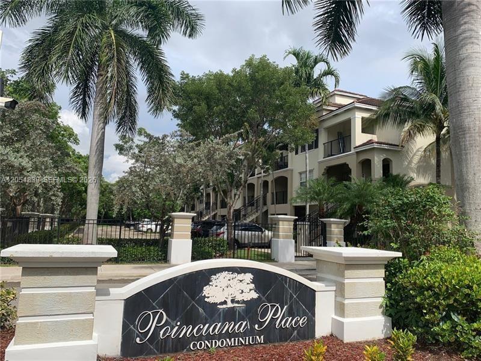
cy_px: 180
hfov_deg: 67.3
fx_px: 361
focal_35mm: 26
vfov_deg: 53.1
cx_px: 240
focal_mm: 4.25
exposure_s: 1/2833
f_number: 1.8
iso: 25
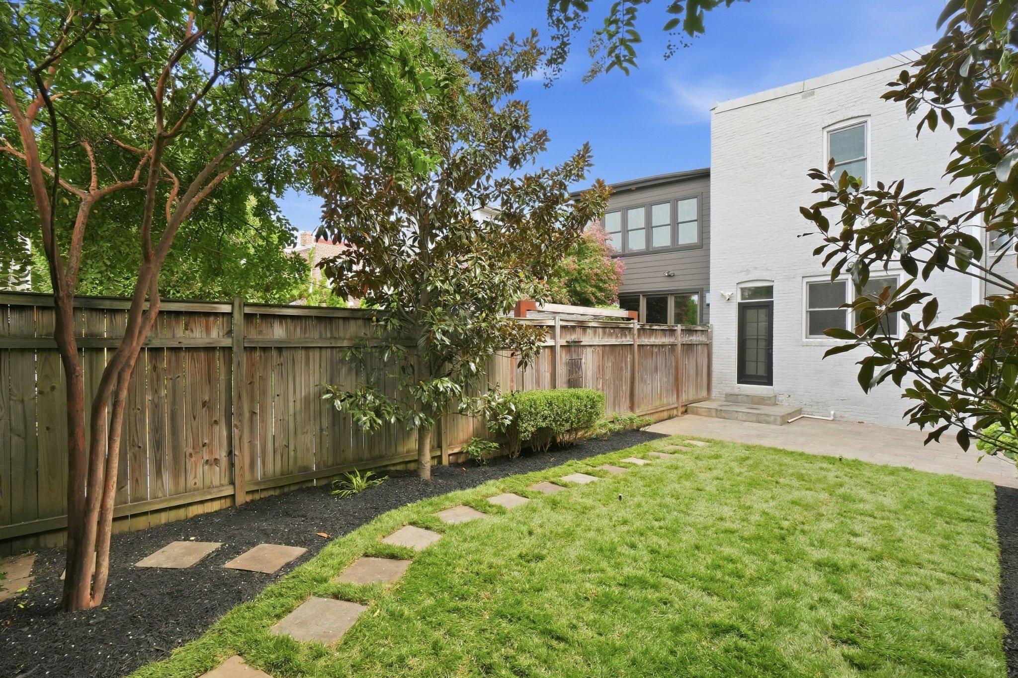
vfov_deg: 77.3
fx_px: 424
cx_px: 509
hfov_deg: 100.4
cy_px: 339
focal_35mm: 15
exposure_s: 1/80
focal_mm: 10
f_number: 10
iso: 200
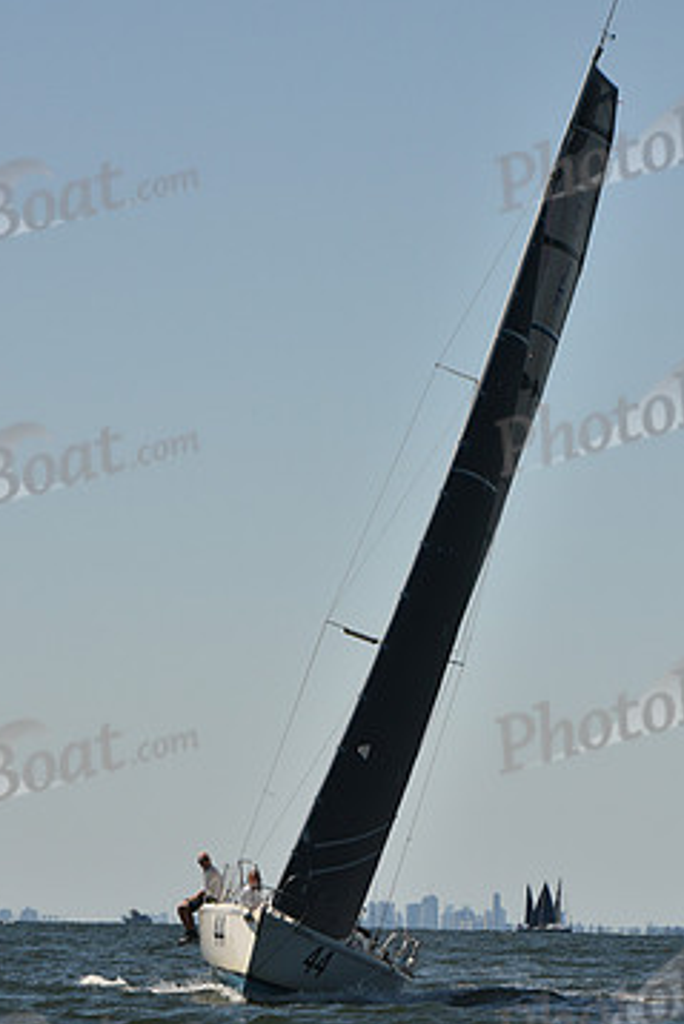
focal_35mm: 243
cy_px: 592
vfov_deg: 8.5
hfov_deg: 5.7
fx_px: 6918
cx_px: 348
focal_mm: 150
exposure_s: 1/1250
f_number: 5.6
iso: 250
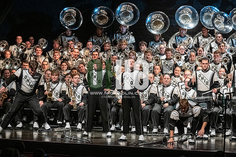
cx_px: 118
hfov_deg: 10.2
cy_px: 78
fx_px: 1323
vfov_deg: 6.8
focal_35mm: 202
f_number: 4
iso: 4000
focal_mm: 135
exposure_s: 1/500
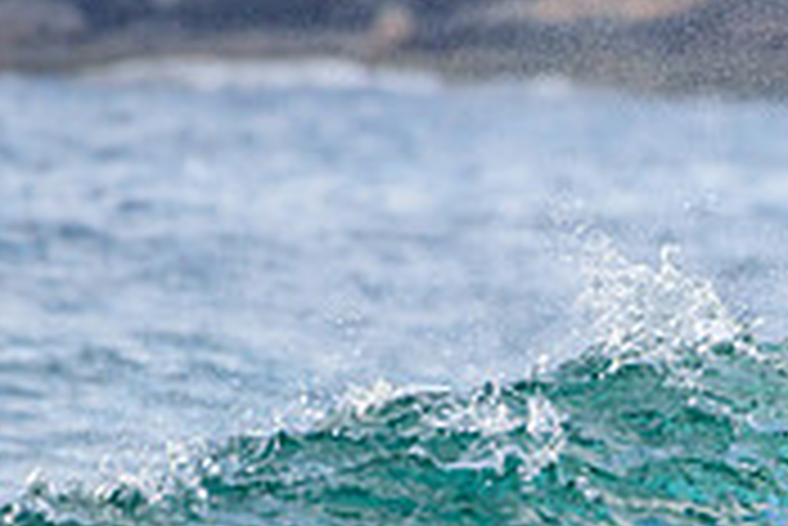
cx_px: 1408
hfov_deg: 1.2
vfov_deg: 0.8
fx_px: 36452
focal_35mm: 1664
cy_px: 466
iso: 500
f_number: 5.6
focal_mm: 410
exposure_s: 1/2000
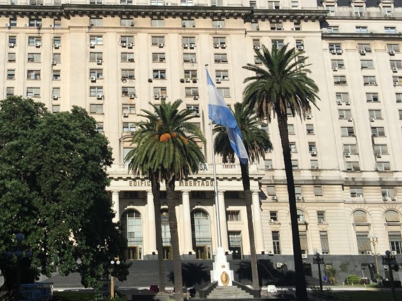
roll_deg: -0.5
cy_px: 116
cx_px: 116
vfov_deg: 30.8
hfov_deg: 39.6
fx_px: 546
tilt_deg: +17.5
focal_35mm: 47
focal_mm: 4.15
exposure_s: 1/3968
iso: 32
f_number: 2.2
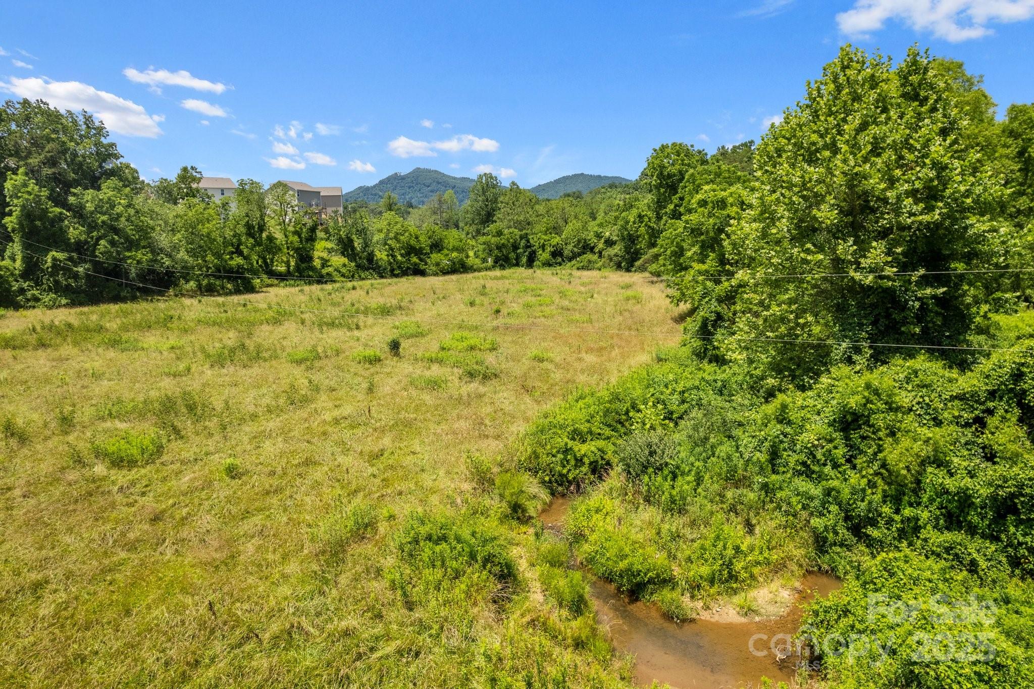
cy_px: 344
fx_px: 632
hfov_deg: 78.6
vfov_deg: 57.2
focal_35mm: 22
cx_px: 517
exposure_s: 1/2000
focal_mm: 8.38
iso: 110
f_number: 2.8
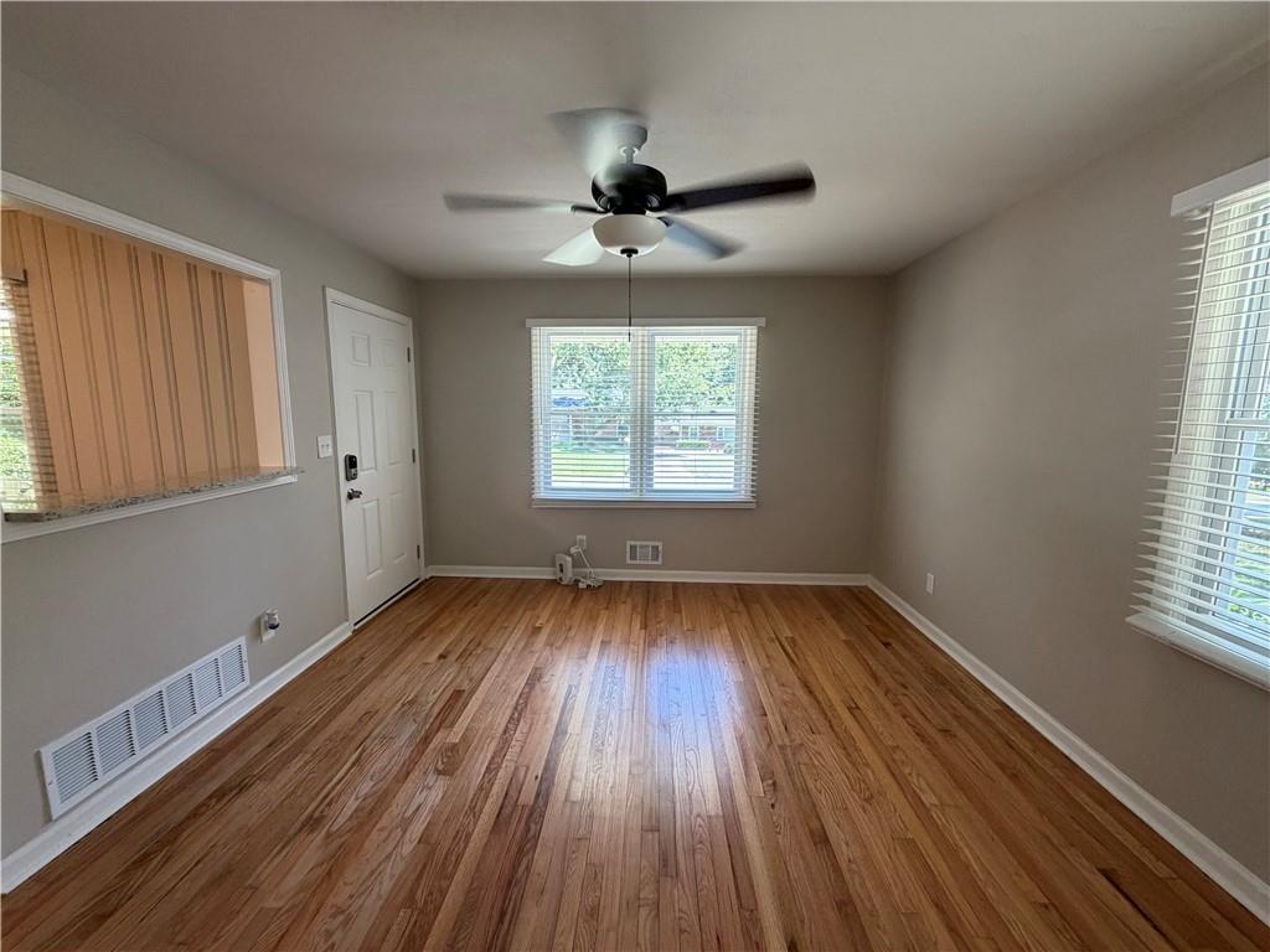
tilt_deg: -7.2
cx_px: 635
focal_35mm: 14
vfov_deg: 85.7
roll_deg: -0.7
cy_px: 476
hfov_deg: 102.1
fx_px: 514
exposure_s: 1/60
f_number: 2.2
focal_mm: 2.22
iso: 200
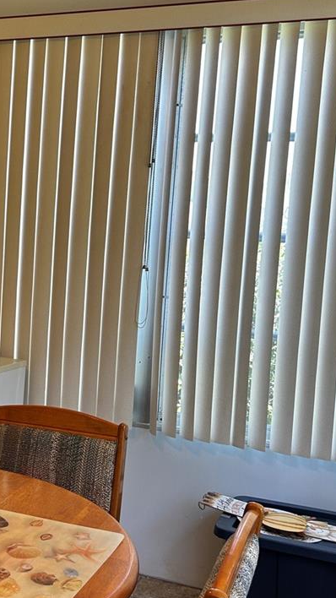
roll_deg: -3.8
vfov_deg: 42.9
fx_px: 761
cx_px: 51
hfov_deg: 24.4
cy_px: 310
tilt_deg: -2.4
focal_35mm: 48
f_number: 1.5
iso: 50
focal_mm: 5.7
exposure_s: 1/120
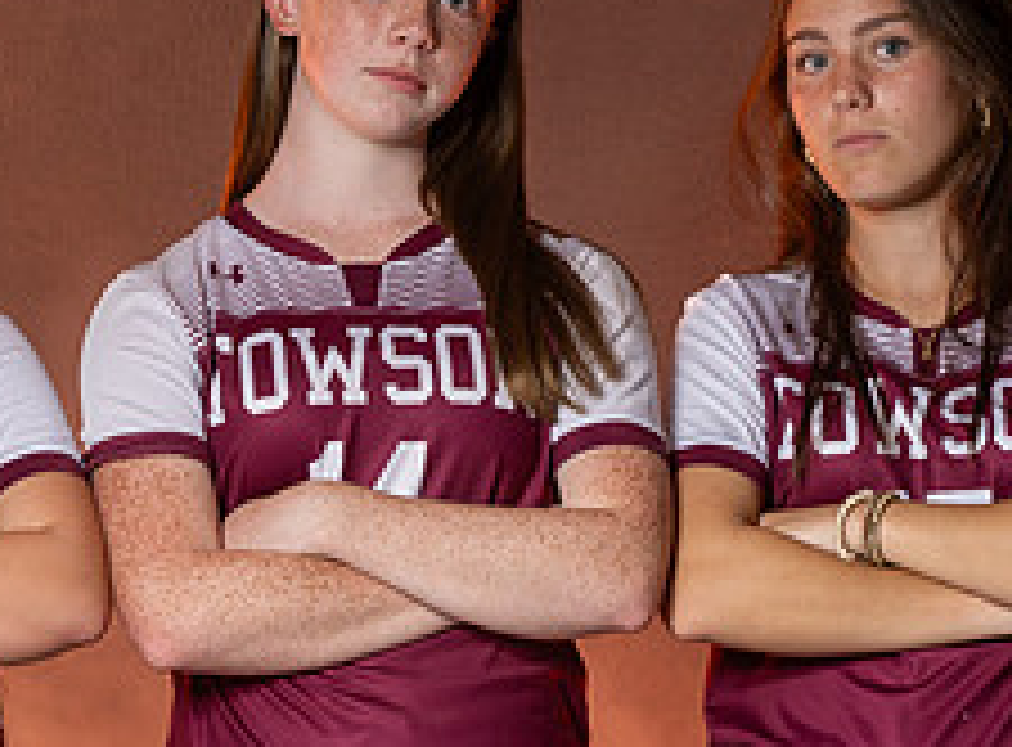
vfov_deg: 5.4
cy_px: 553
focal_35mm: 274
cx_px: -7
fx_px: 7964
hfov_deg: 7.2
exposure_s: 1/160
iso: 80
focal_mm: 70
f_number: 8
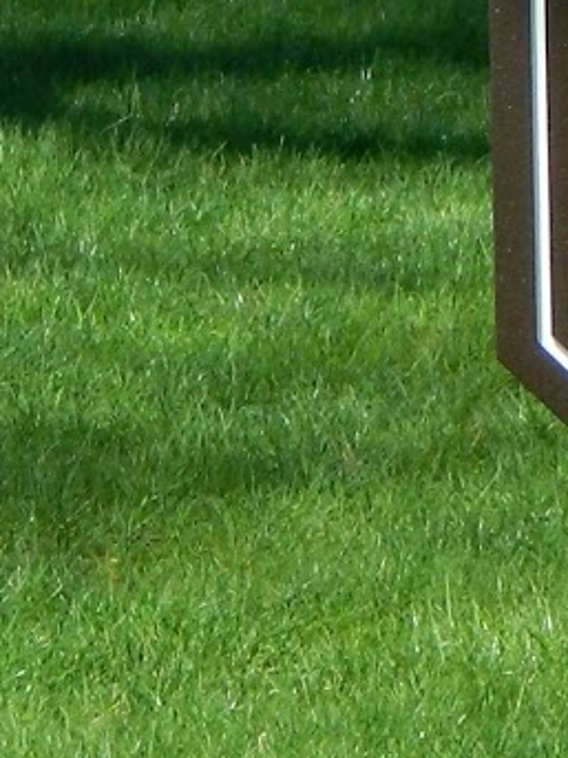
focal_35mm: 615
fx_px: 13463
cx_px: 1452
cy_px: -276
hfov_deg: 2.4
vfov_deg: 3.2
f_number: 4.5
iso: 80
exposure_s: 1/500
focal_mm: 18.6
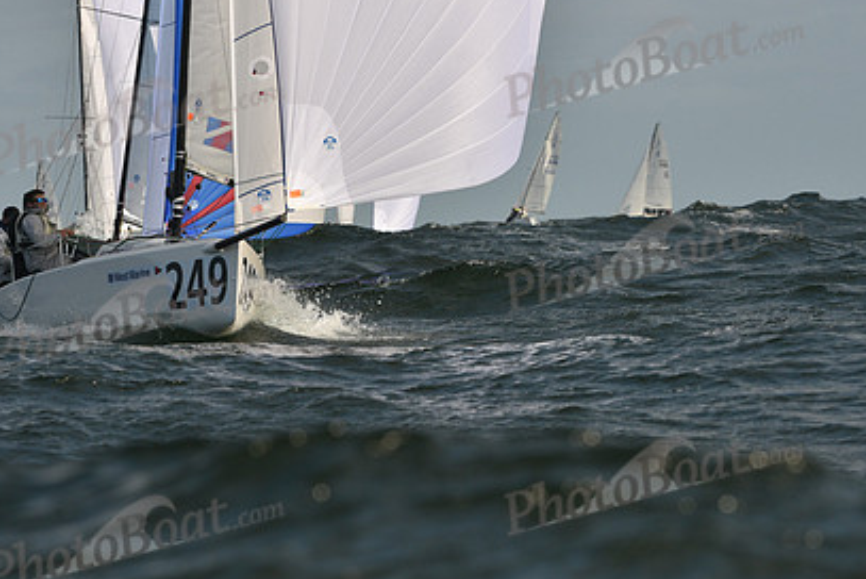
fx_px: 9942
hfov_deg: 5.0
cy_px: 399
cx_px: 396
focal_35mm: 413
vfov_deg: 3.3
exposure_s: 1/1000
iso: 320
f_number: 10
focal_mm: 290
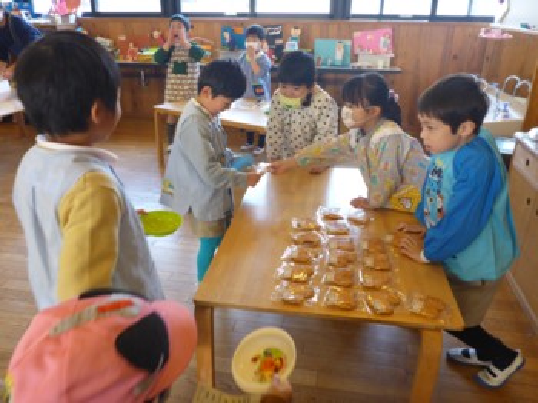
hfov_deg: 63.5
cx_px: 269
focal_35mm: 28
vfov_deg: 49.7
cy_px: 202
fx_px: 435
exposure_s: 1/100
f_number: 3.3
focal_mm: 4.9
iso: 400
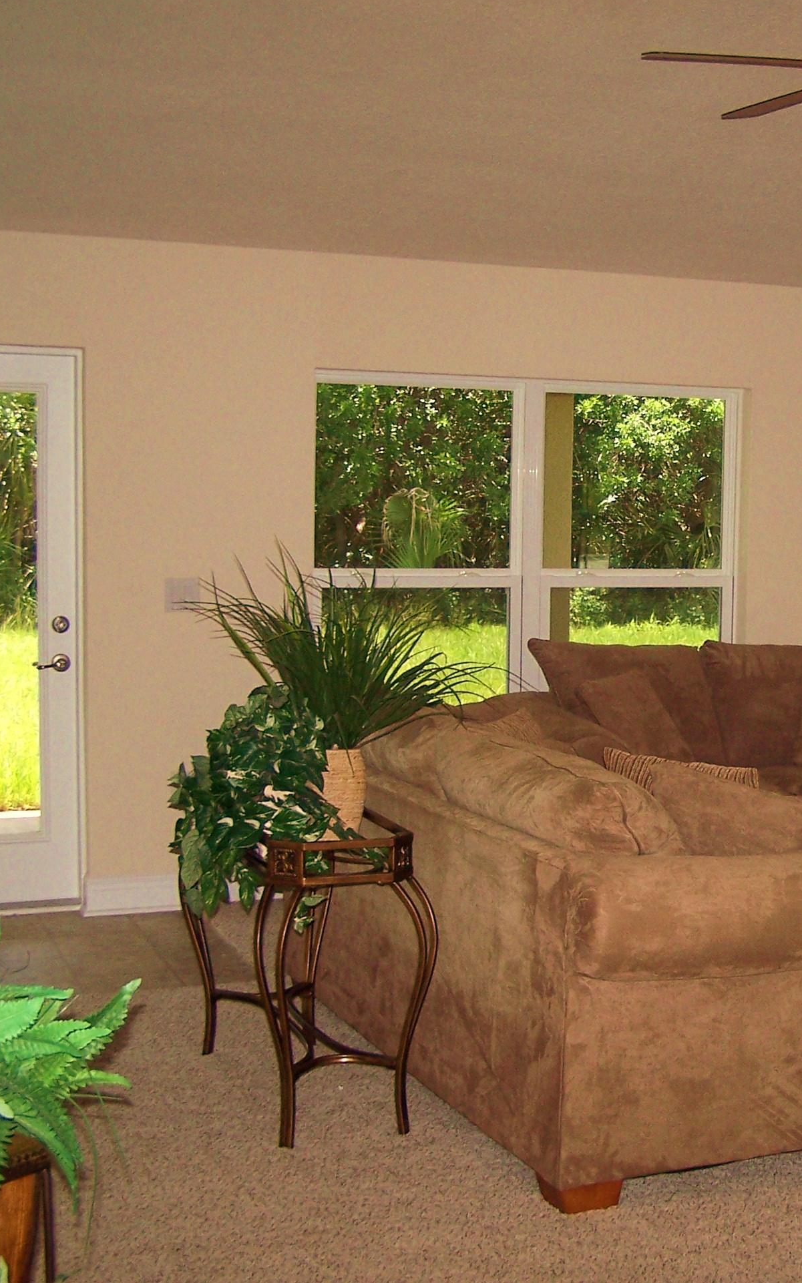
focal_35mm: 54
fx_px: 1889
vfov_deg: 37.5
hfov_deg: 23.2
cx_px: 749
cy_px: 639
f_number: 2.8
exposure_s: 1/500
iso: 80
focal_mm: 6.3
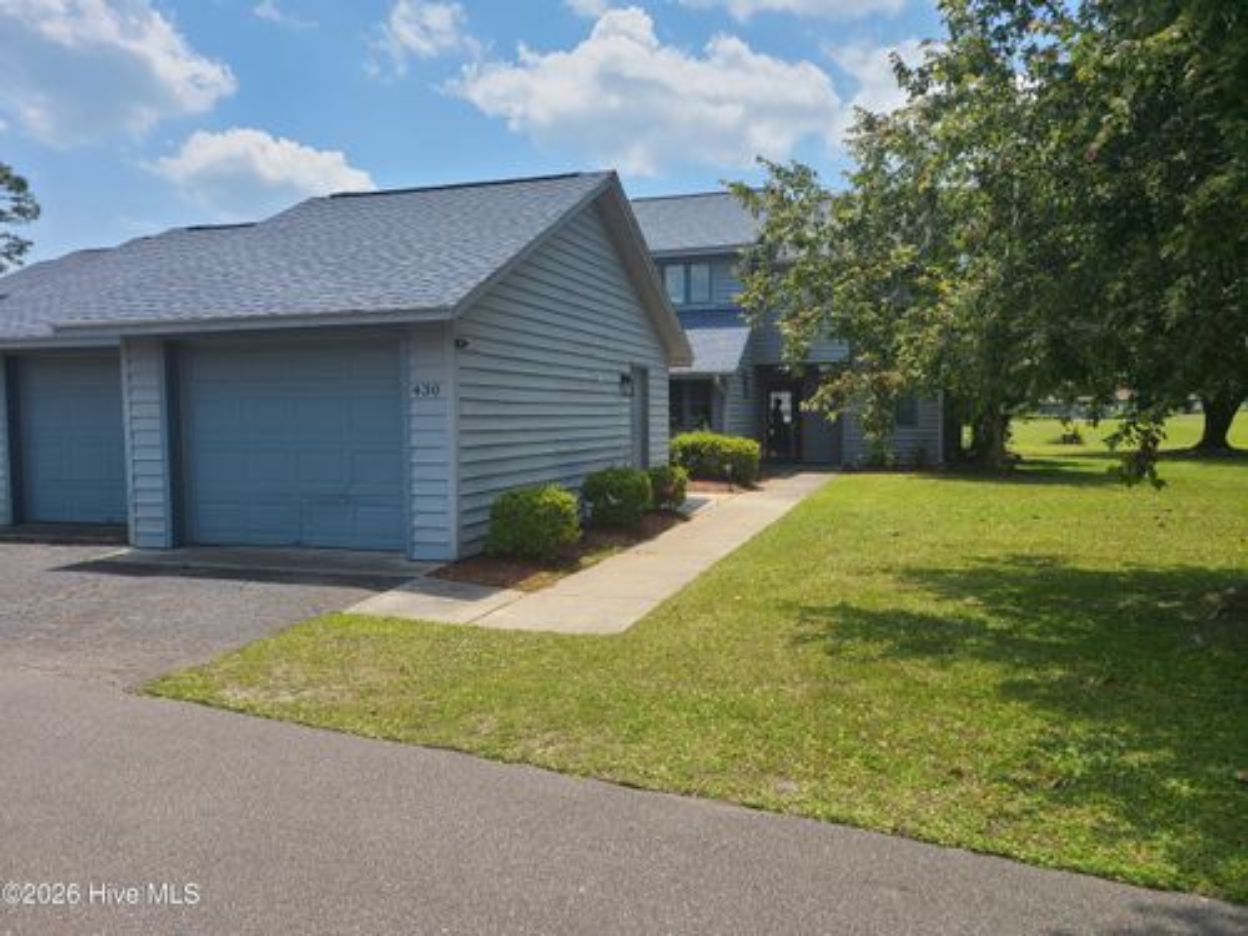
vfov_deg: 53.1
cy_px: 468
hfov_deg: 67.3
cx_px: 624
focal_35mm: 26
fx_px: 937
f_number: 1.8
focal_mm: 5.4
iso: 40
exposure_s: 1/2038
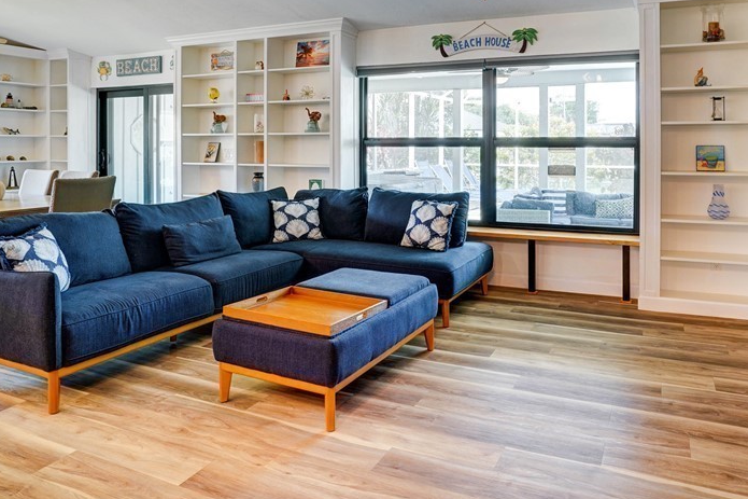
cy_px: 151
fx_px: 519
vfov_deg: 50.0
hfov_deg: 70.9
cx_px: 443
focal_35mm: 25
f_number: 8
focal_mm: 16
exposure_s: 1/2.5
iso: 400
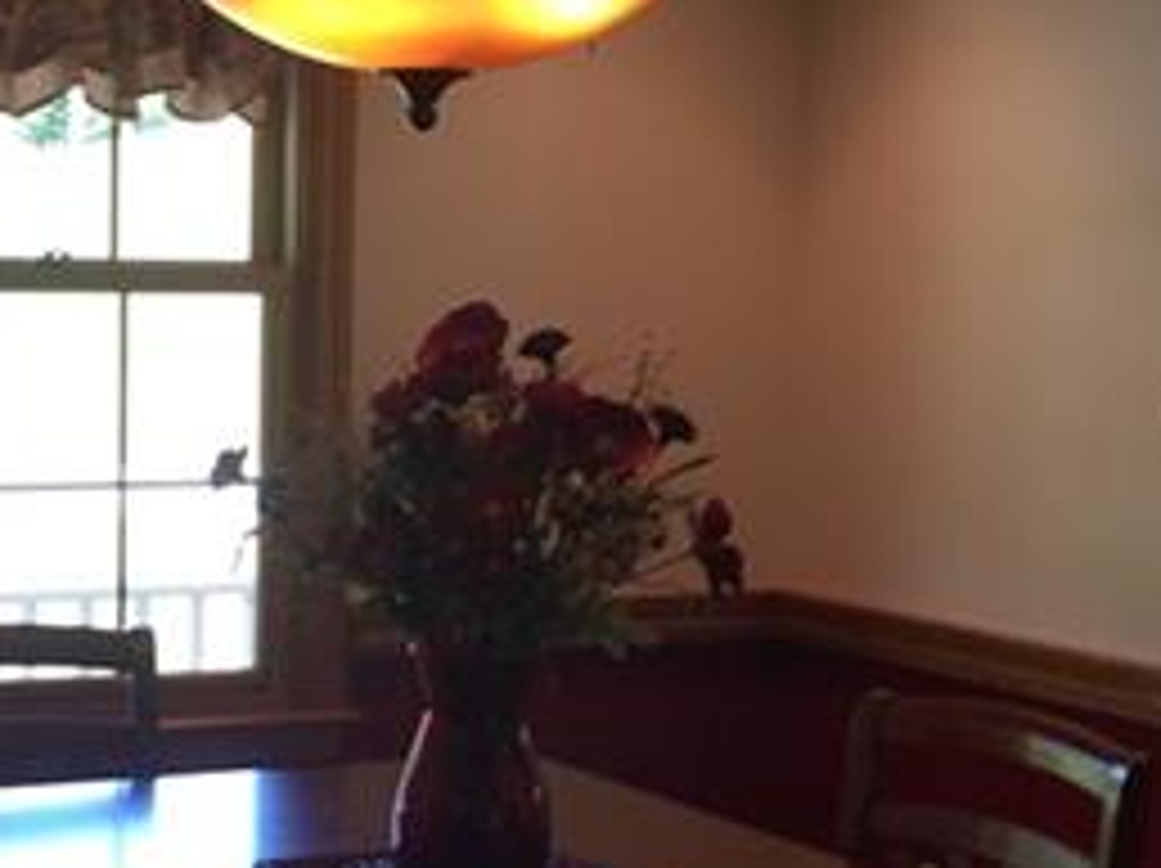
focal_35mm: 90
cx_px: 396
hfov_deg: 21.7
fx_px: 3016
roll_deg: -1.6
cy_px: 625
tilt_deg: -7.0
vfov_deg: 16.3
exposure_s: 1/40
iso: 32
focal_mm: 4.15
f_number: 2.2
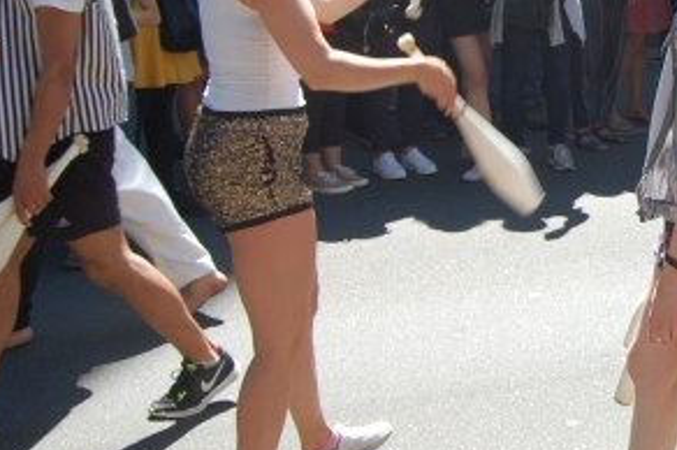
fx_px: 1390
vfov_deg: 18.1
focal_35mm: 74
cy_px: 58
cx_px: 791
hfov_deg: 25.0
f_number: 7.1
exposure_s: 1/200
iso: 200
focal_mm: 18
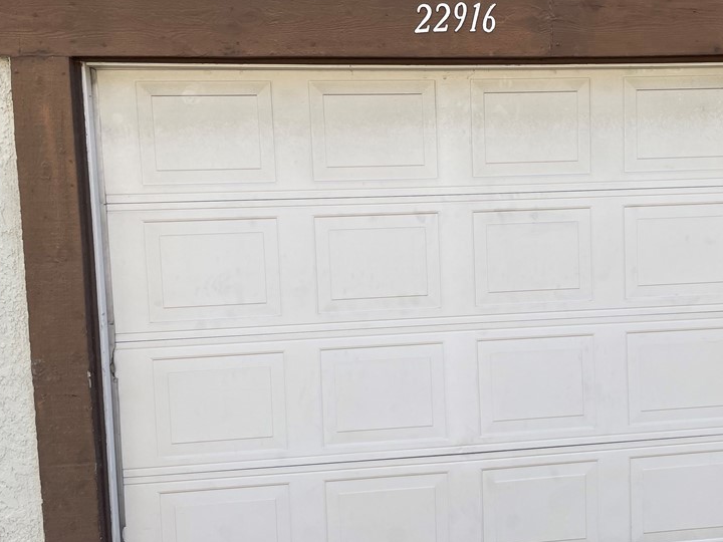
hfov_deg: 49.5
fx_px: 773
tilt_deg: -4.6
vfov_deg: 38.7
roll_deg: +1.2
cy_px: 257
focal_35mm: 37
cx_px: 467
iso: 32
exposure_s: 1/1006
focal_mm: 4.2
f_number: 1.6
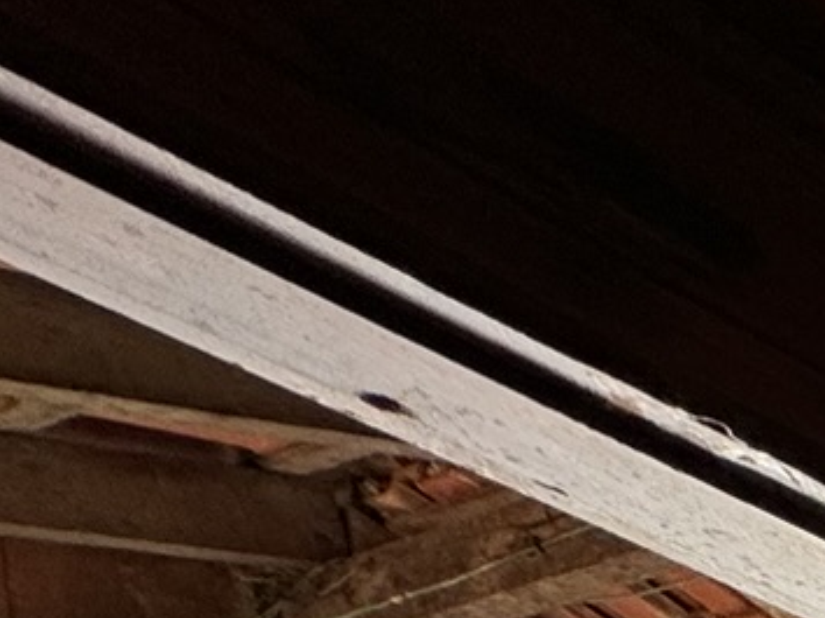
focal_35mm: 81
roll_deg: +0.6
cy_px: 1733
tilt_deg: -4.9
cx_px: 2198
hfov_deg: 13.3
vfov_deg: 11.9
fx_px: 1929
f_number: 2.2
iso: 40
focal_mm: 2.22
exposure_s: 1/320
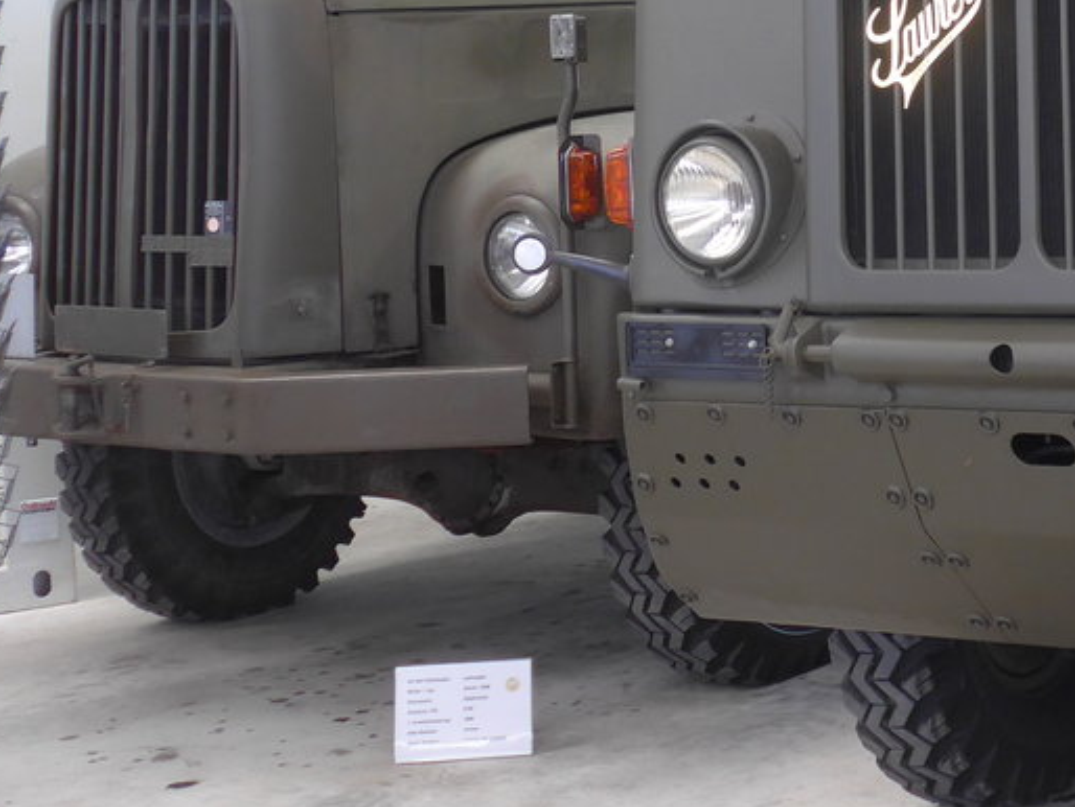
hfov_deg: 22.3
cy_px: 69
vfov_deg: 17.3
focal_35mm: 84
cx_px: 1092
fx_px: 2610
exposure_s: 1/60
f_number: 2.4
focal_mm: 7.5
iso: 200
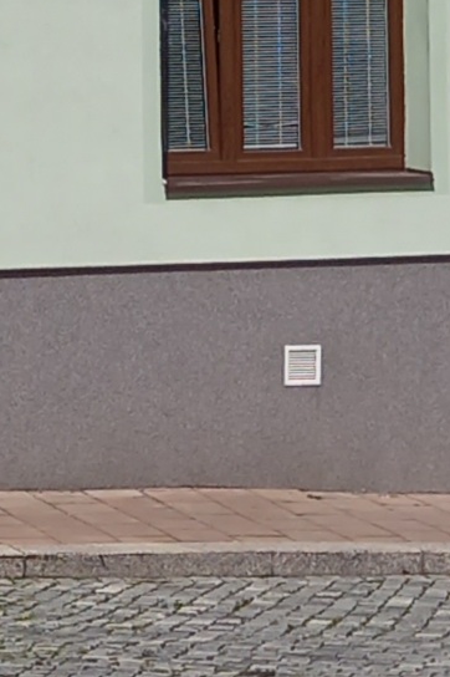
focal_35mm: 137
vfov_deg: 12.8
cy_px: -744
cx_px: -416
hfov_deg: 9.4
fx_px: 2572
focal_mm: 4.6
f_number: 2
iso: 32
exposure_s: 1/2000
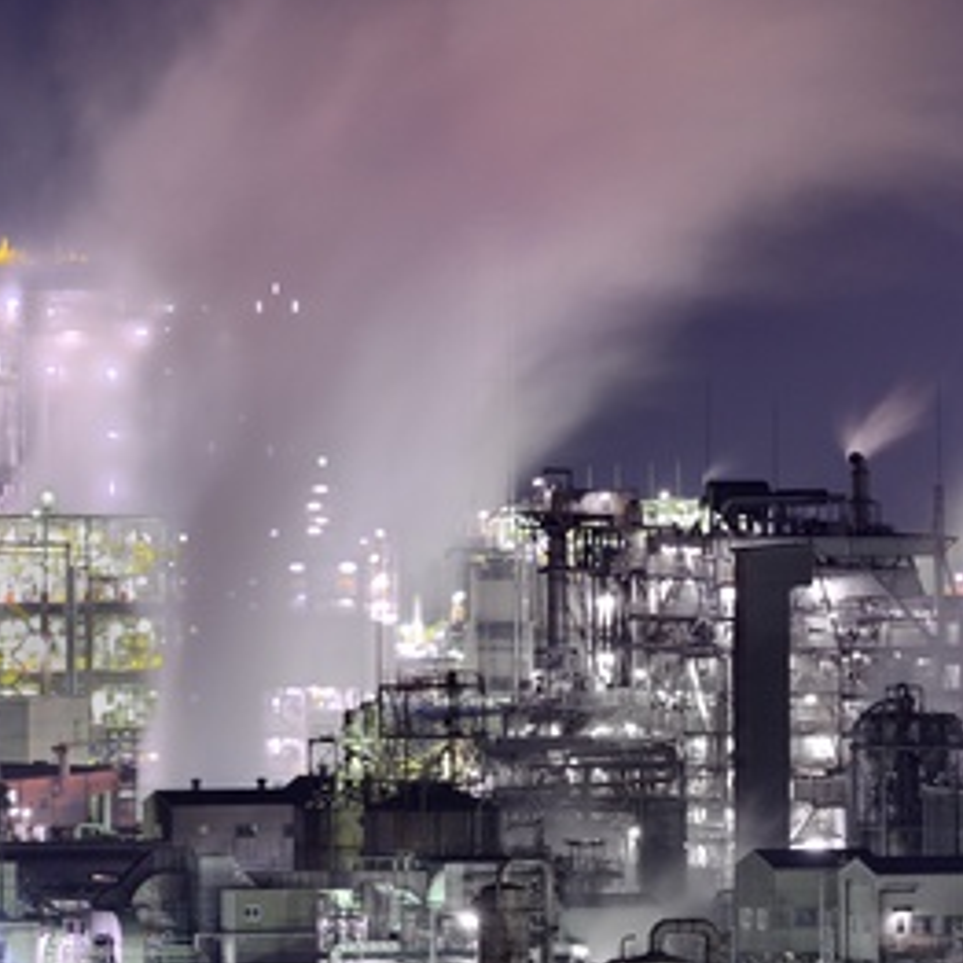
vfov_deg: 1.8
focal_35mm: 973
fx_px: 30624
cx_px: 1277
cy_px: 697
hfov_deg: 1.8
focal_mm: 300
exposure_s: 20
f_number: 7.1
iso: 100
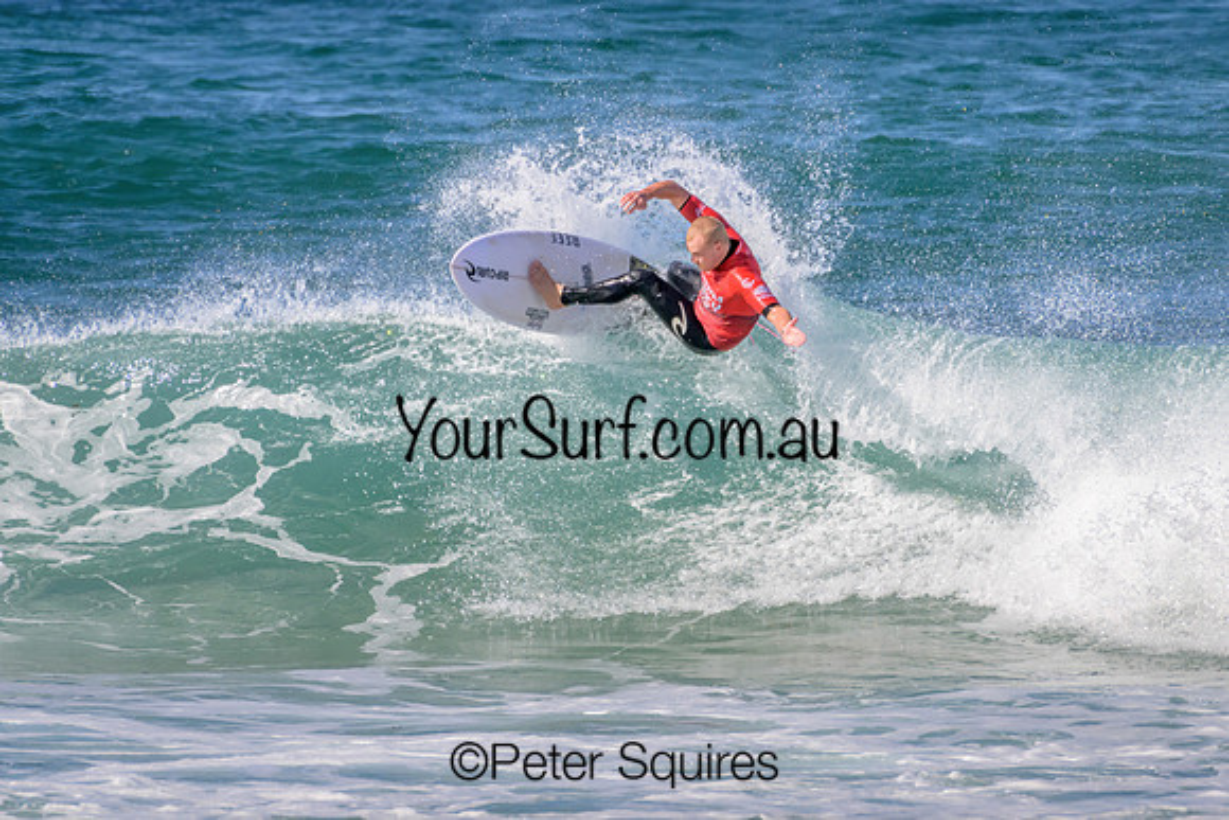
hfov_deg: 2.1
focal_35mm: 1000
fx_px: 34145
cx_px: 614
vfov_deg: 1.4
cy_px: 410
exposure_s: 1/3200
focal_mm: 1000
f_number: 11
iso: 1600
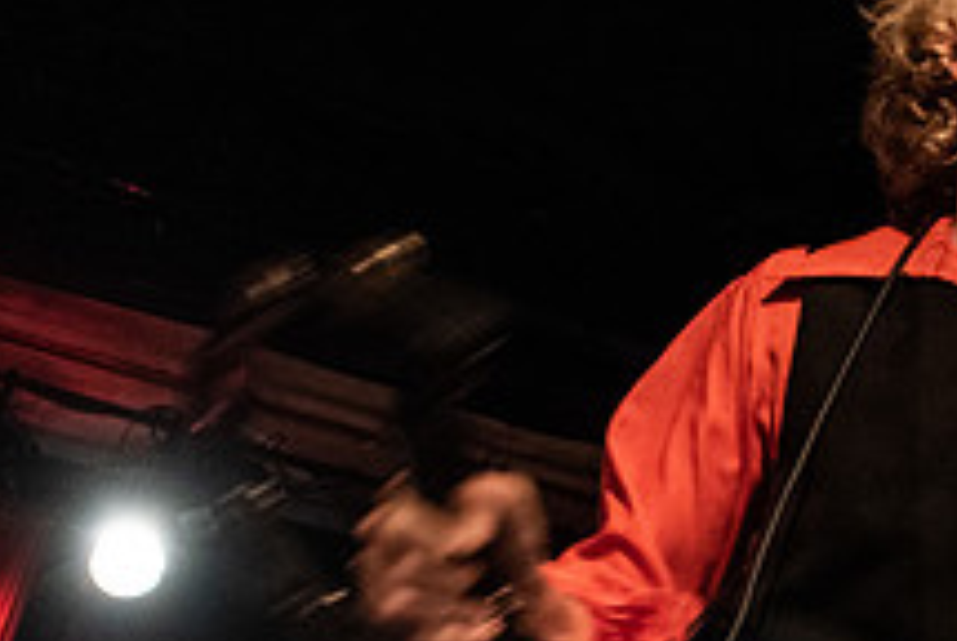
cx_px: 904
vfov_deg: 18.5
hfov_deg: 26.2
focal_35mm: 74
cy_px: 376
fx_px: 1970
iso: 2000
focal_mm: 24
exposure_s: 1/125
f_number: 3.2
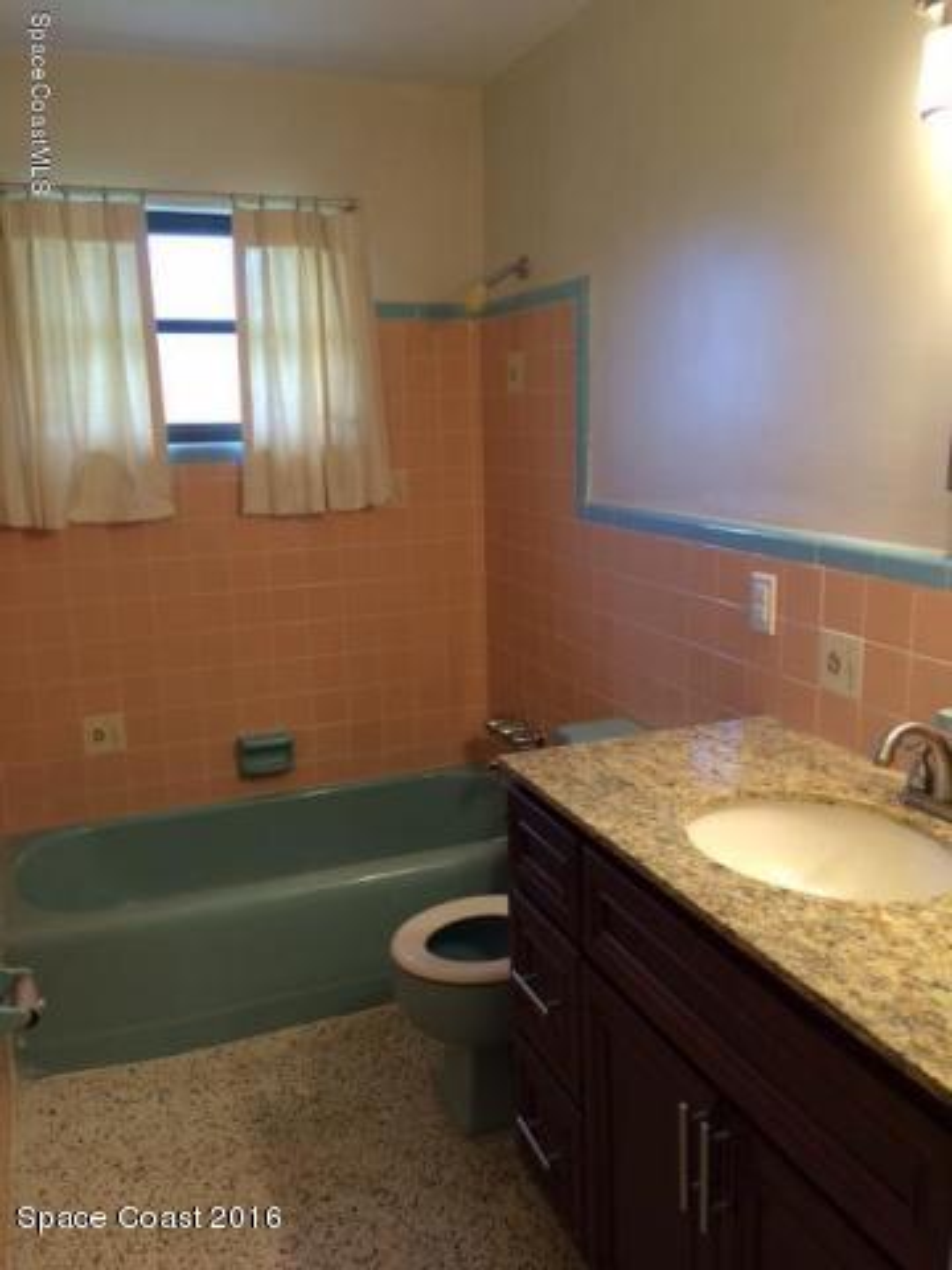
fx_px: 1063
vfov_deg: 61.7
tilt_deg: -12.7
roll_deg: +1.9
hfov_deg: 48.2
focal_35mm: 29
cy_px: 635
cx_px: 476
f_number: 2.2
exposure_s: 1/30
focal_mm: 4.15
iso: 50
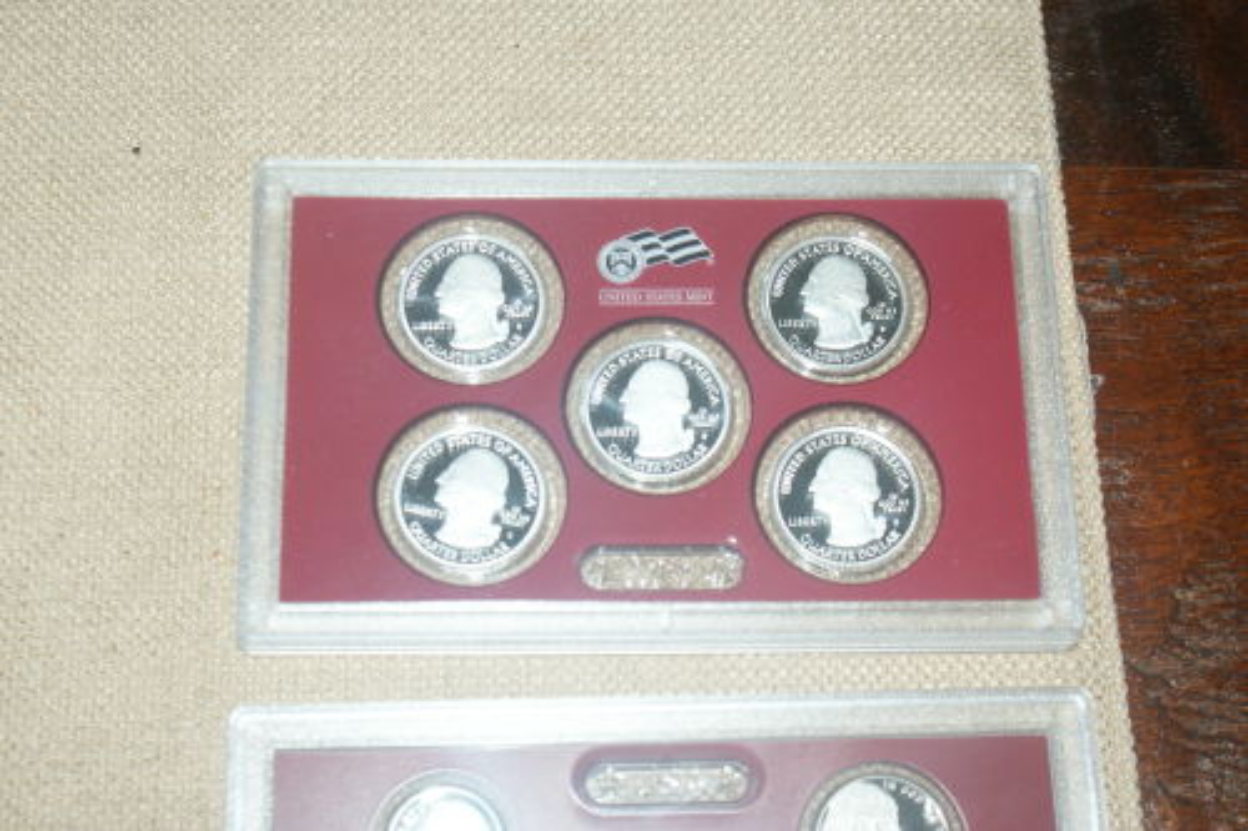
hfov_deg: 29.9
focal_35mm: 68
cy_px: 416
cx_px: 624
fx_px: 2339
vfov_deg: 20.1
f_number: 5.6
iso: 400
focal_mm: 45
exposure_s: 1/60
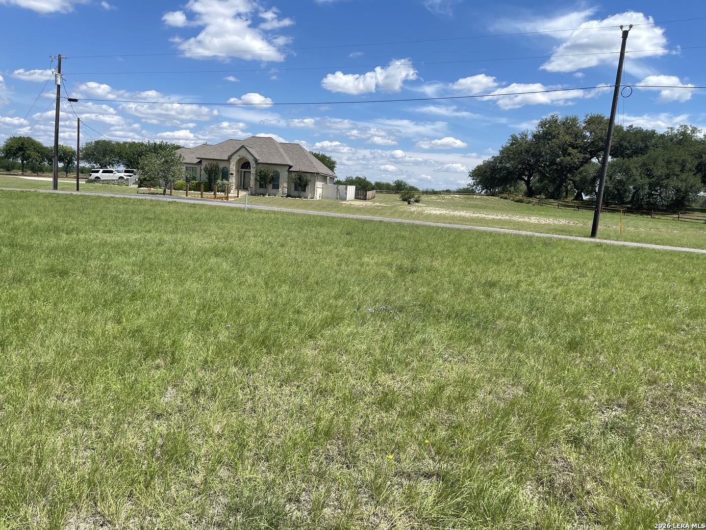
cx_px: 353
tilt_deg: -6.3
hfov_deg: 69.4
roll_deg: -3.9
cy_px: 265
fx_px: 510
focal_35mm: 25
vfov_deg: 54.9
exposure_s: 1/3448
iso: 32
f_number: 1.6
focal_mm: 5.1
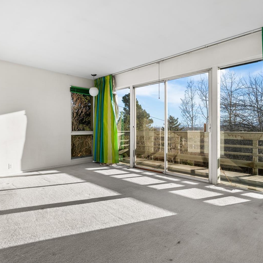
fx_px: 181
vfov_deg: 72.1
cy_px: 129
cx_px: 115
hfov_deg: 71.9
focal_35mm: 21
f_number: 4
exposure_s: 1/250
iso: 125
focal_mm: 16
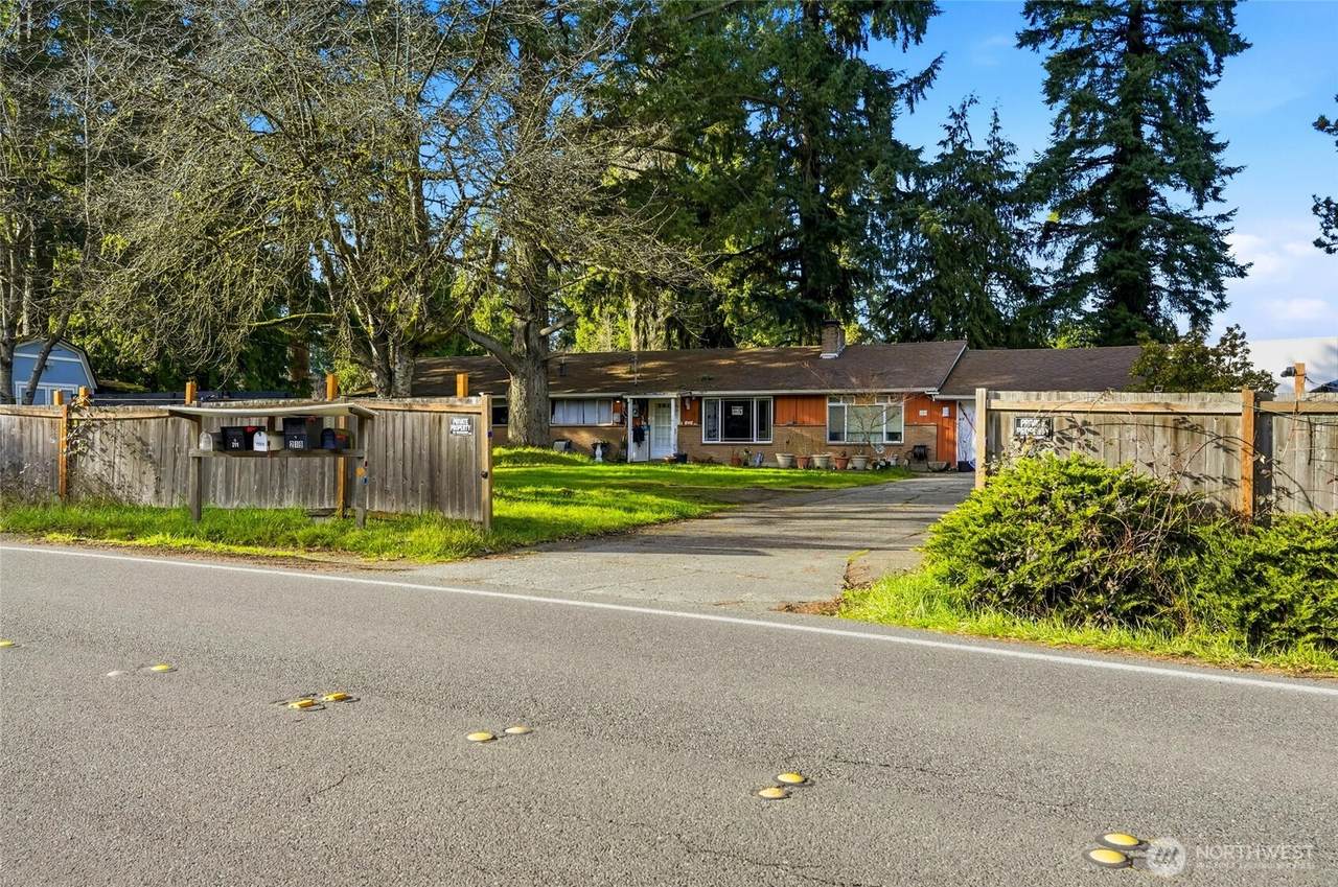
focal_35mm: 30
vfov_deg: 43.5
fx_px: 1113
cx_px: 669
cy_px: 444
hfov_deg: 62.0
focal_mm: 30
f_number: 9
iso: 1600
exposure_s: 1/8000
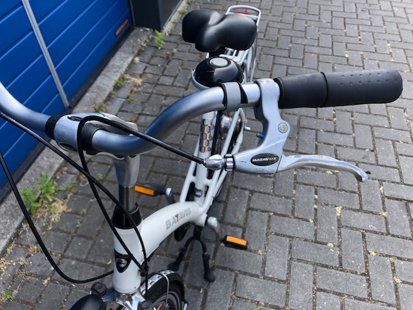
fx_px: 334
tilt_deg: -47.2
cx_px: 206
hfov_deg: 63.4
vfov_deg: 49.7
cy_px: 155
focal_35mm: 28
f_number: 1.8
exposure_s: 1/169
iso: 20
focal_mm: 3.99
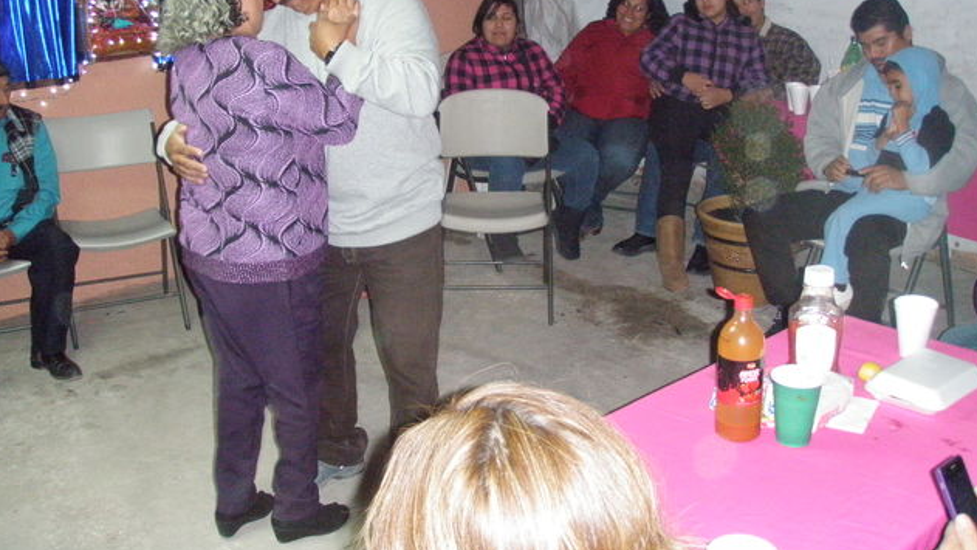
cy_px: 187
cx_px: 491
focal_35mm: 42
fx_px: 1088
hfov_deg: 48.4
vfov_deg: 28.2
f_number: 3.5
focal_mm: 6.7
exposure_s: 1/30
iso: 800
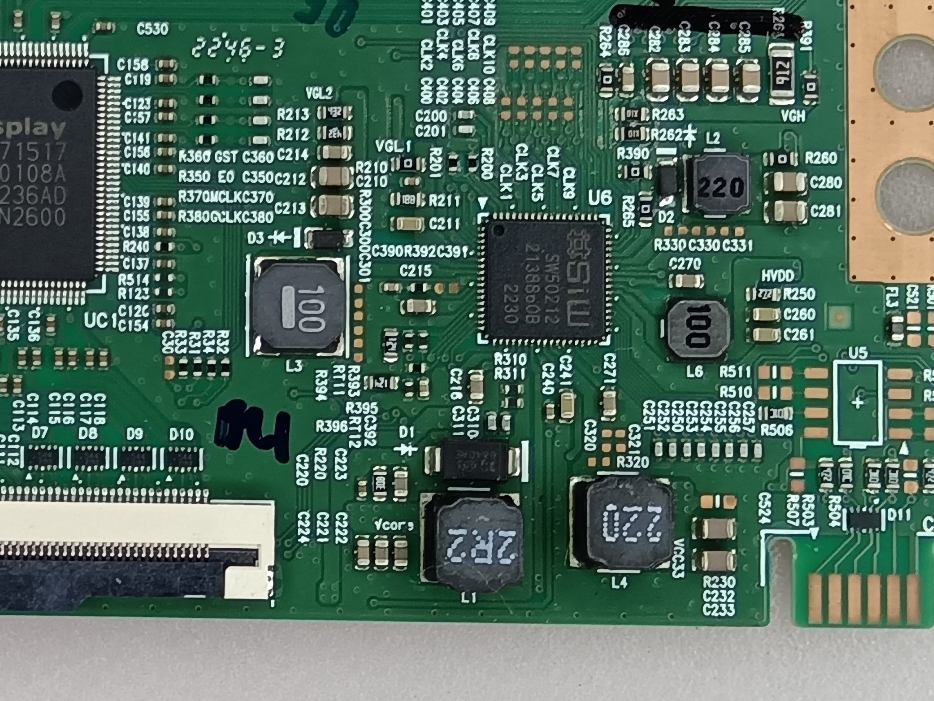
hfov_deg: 15.5
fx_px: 3346
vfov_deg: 11.9
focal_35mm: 124
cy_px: 242
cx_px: -49
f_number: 1.9
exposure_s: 1/100
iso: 216
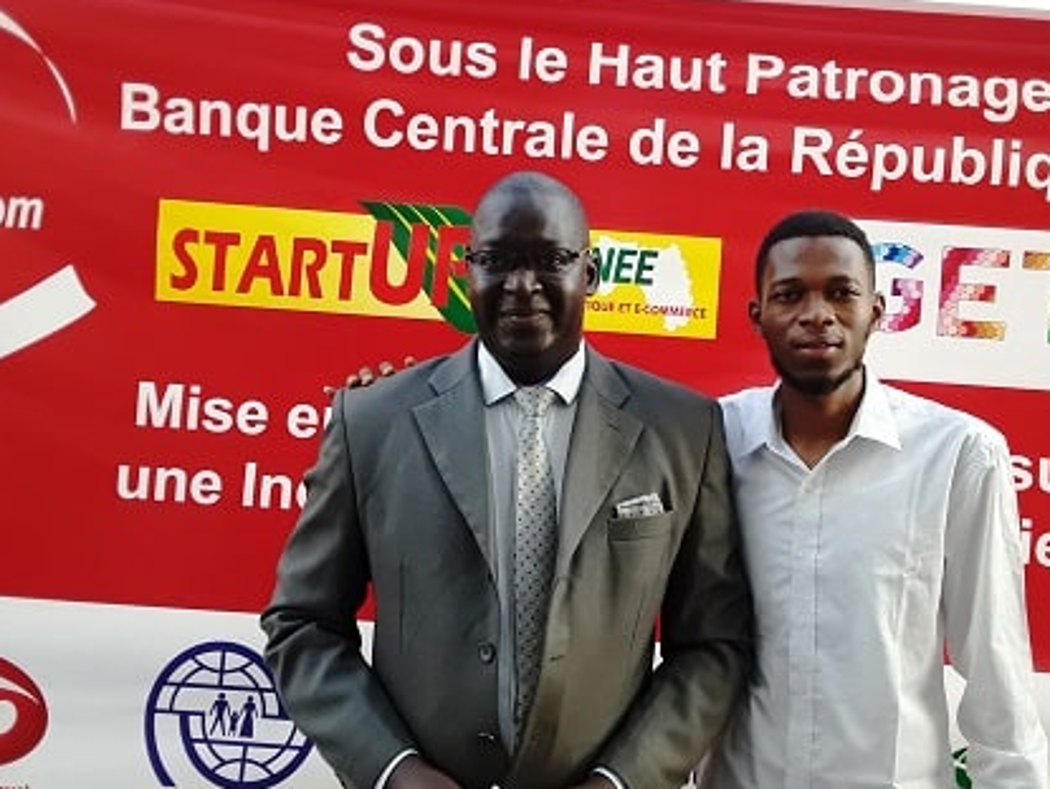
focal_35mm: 34
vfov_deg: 41.8
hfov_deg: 53.9
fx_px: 1032
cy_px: 374
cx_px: 567
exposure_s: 1/50
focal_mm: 2.2
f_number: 1.9
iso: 40
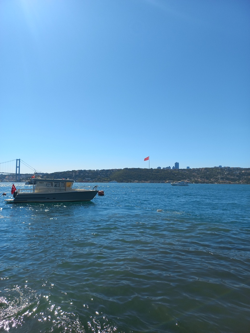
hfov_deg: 54.9
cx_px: 125
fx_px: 241
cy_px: 166
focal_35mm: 25
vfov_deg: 69.4
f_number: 1.8
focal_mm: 4.6
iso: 25
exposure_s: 1/883
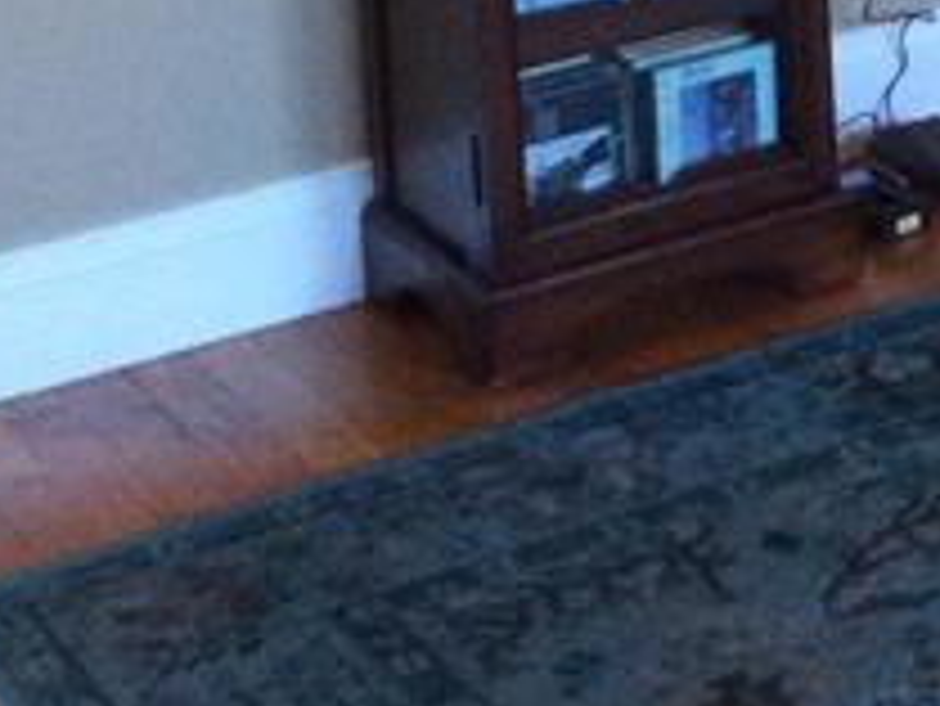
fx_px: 3858
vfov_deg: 9.6
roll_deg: +1.7
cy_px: -836
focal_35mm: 142
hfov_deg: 12.3
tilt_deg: -6.0
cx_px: 1884
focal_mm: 4.15
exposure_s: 1/30
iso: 250
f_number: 2.2
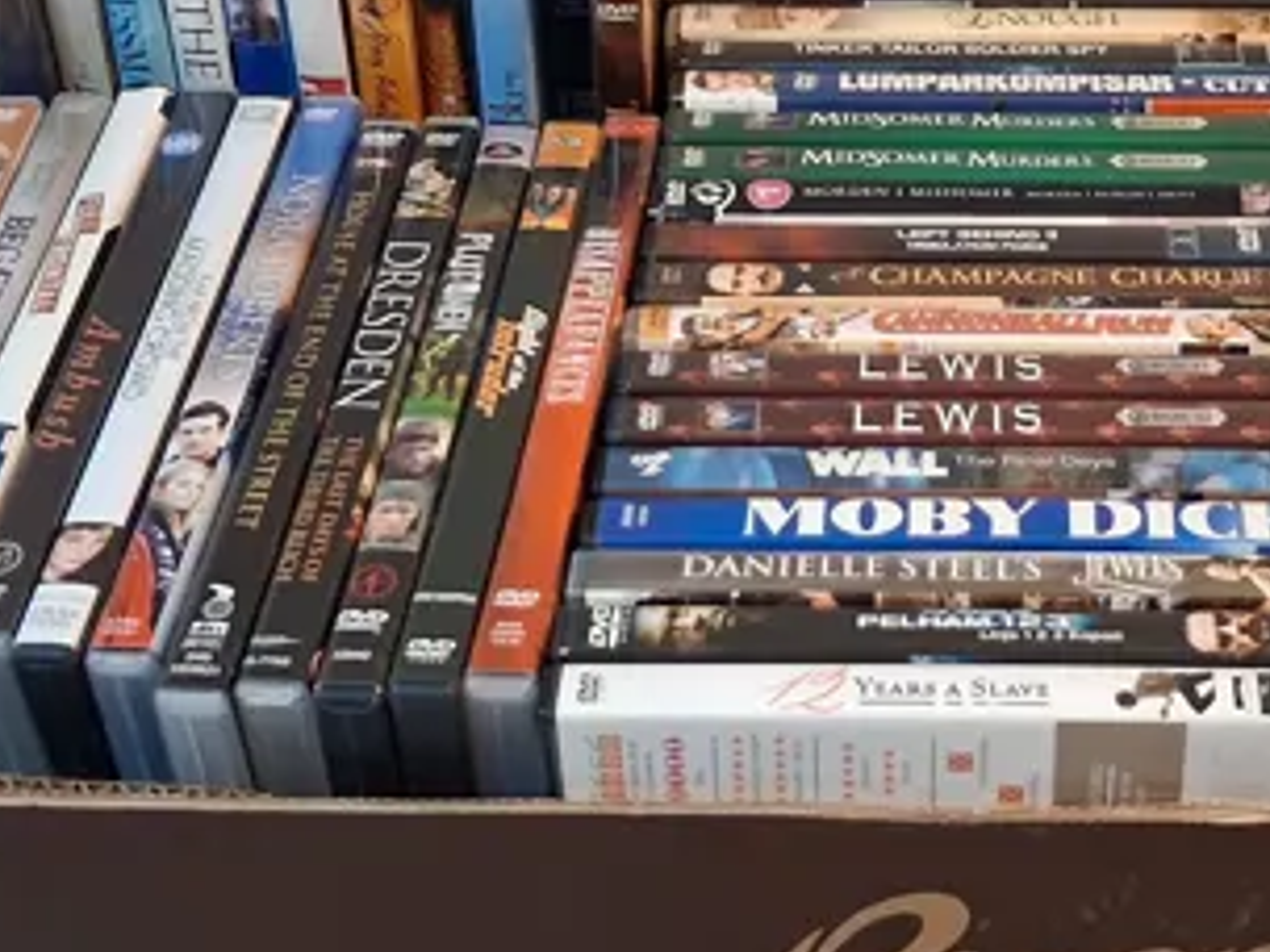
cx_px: 1007
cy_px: 246
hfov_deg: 26.9
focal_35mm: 71
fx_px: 2605
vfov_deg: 20.6
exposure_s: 1/50
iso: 320
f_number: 1.8
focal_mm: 4
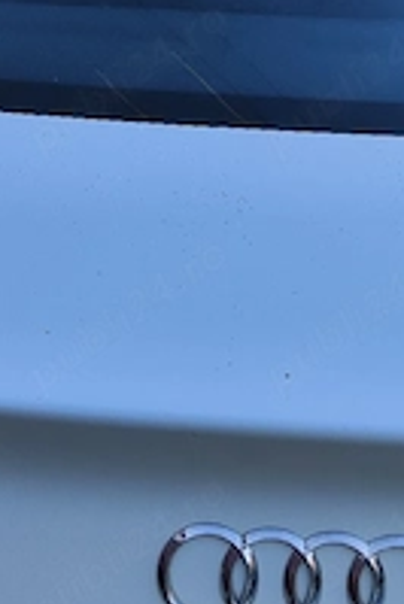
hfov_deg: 28.1
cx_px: 188
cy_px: 115
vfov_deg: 39.4
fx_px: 807
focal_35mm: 48
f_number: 1.8
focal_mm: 5.4
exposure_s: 1/714
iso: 50
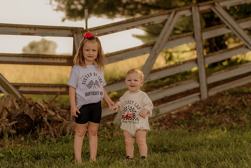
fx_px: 684
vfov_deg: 14.0
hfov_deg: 20.8
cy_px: 92
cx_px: 109
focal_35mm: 98
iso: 250
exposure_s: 1/1250
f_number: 2
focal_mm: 85
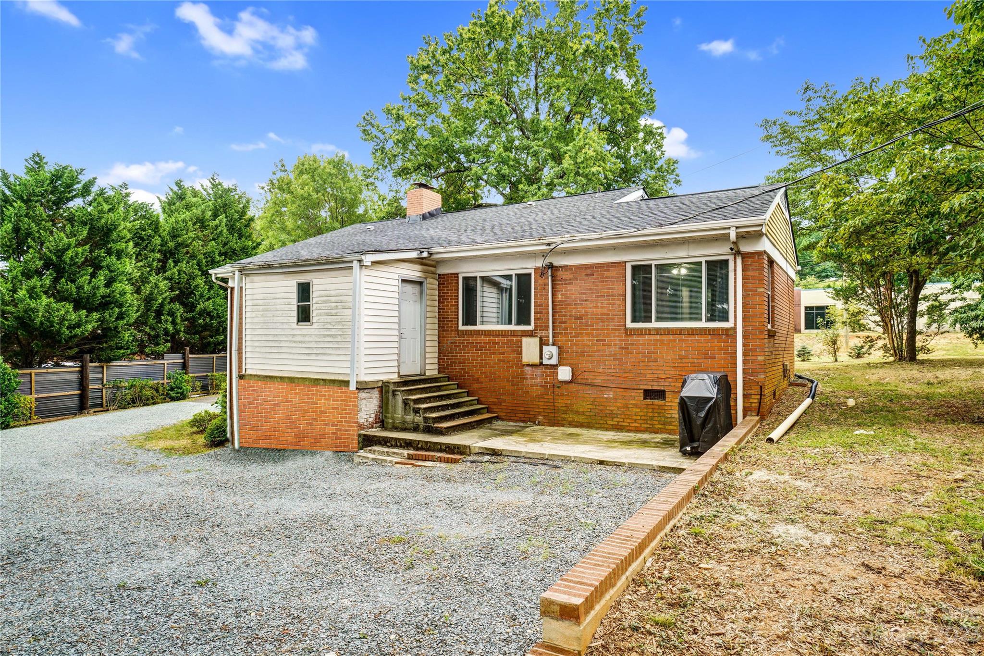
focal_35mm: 21
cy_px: 328
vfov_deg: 59.5
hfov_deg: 81.2
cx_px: 492
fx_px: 574
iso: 160
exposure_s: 1/40
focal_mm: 14
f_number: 9
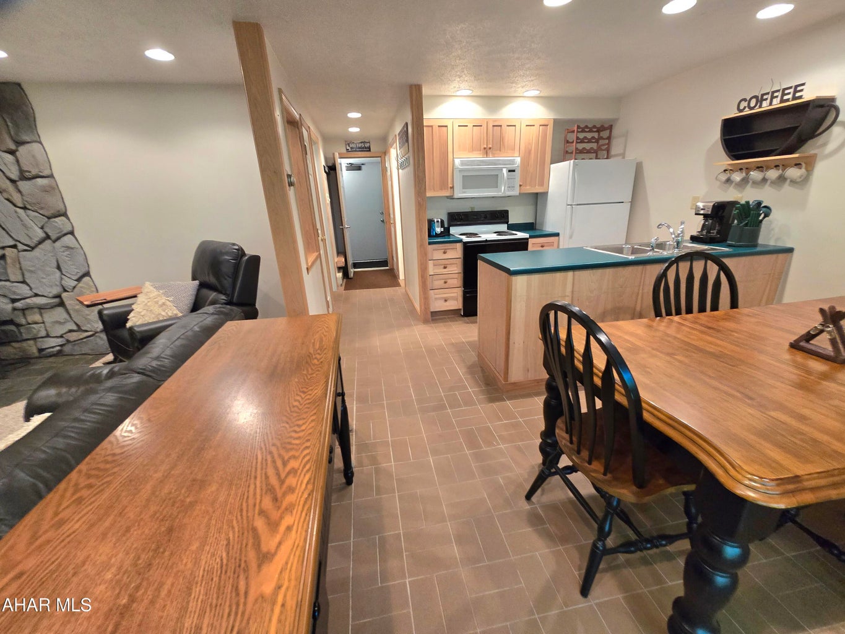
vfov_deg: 89.9
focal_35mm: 13
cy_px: 317
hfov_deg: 106.2
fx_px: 317
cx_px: 422
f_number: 2.2
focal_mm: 2.2
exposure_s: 1/60.2
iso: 320
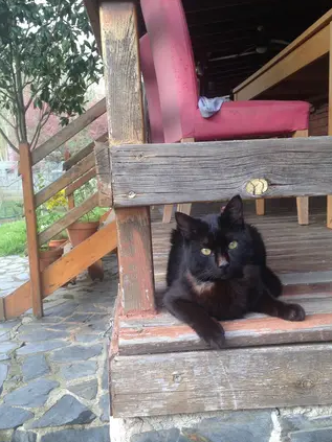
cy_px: 242
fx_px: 499
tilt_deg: -11.3
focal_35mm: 39
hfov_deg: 36.8
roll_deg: +0.8
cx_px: 166
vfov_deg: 47.8
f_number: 2.4
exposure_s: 1/120
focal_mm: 4.12
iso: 64
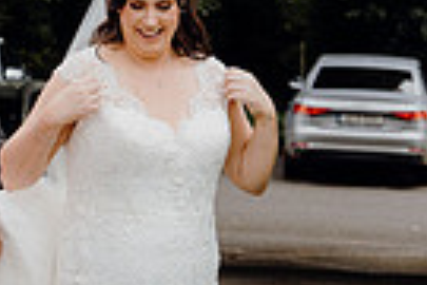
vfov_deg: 6.2
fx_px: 2645
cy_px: 245
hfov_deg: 9.2
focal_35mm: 223
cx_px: 104
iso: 400
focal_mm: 52
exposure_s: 1/200
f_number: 3.5
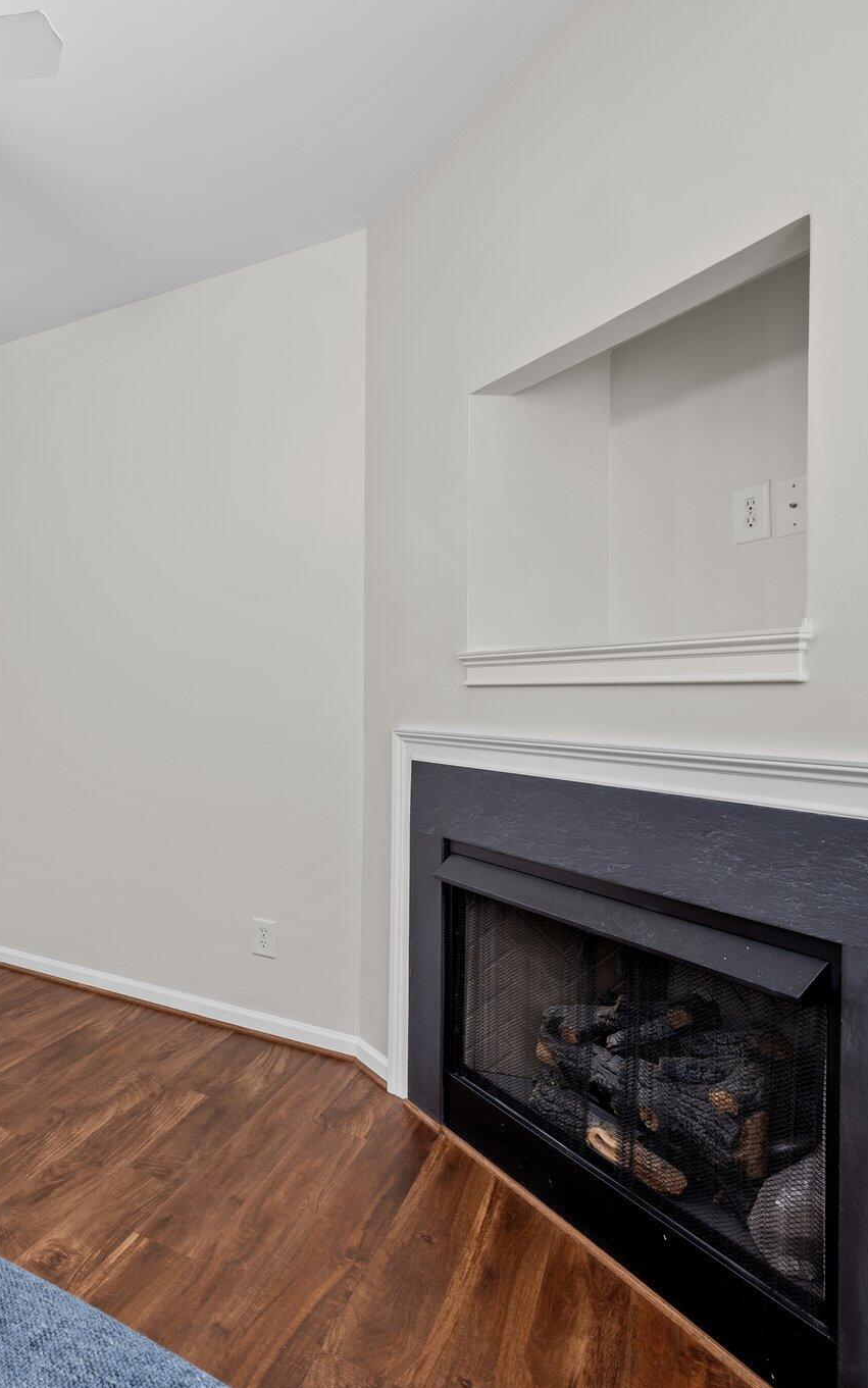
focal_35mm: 23
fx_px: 870
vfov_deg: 77.1
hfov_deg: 44.7
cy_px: 694
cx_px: -6
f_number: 7.1
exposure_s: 1
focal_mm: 15
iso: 200
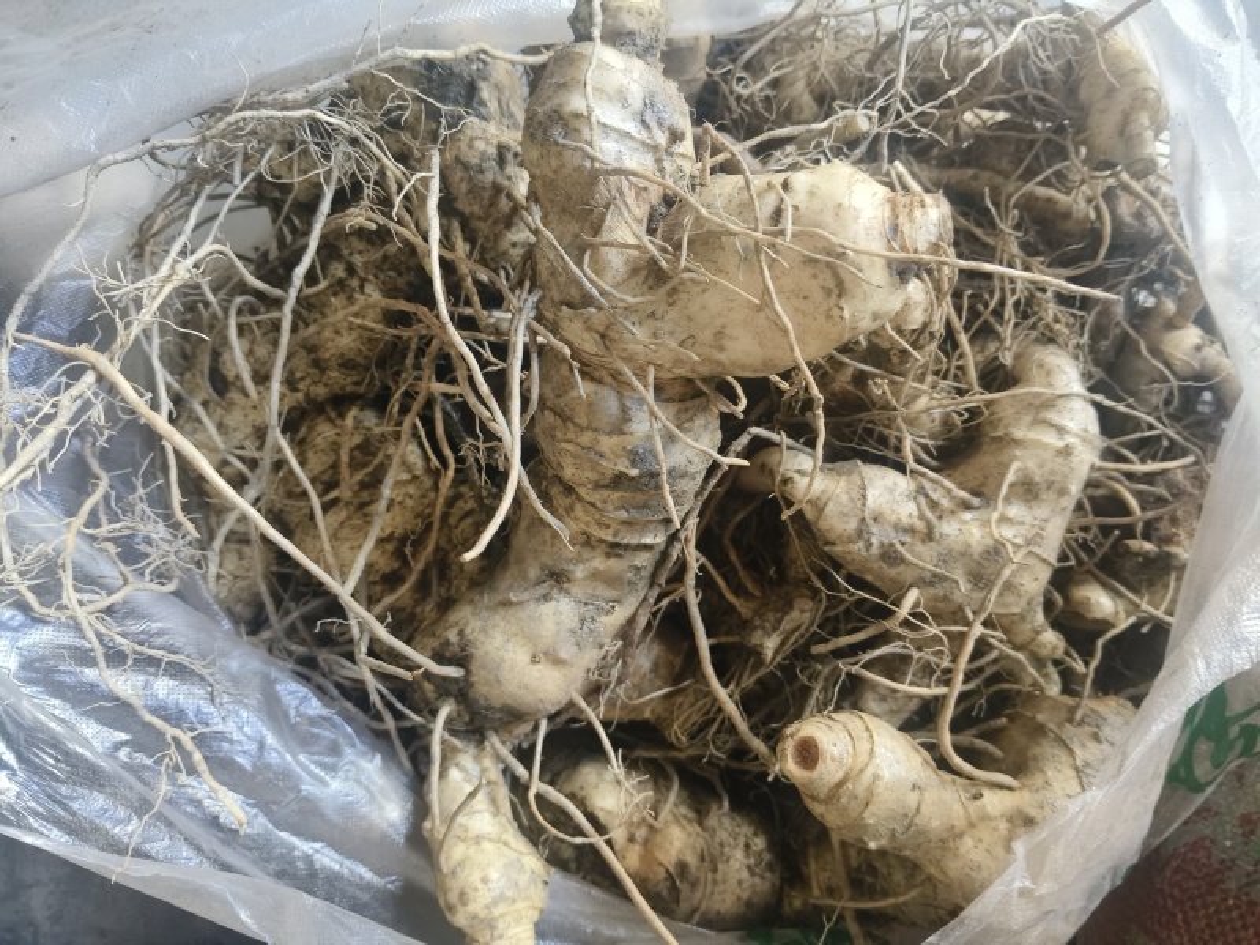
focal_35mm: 26
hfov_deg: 67.3
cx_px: 630
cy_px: 472
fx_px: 946
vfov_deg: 53.1
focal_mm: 4.84
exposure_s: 1/50
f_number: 1.79
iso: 844
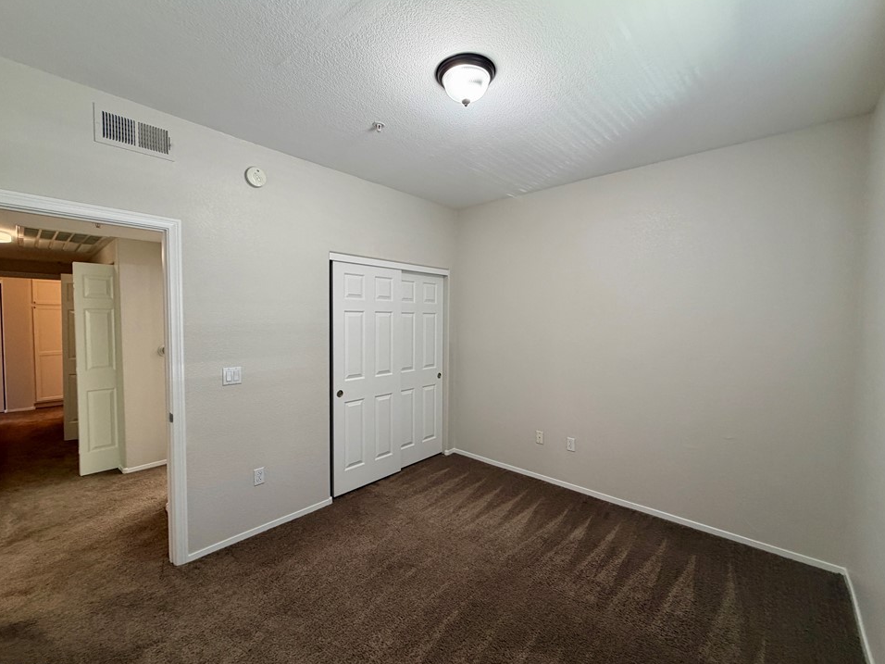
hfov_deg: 98.2
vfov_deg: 81.7
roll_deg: -0.6
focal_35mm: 15
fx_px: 383
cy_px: 332
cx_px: 439
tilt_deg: -2.5
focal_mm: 2.22
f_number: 2.2
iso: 200
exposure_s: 1/60
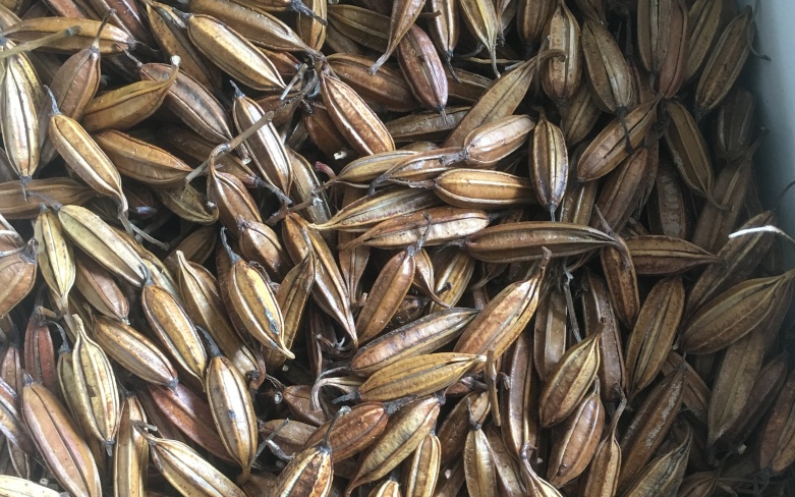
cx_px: 406
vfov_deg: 29.9
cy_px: 385
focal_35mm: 42
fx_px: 910
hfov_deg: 47.2
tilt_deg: -85.1
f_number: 2.2
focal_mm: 4.15
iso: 125
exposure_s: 1/33
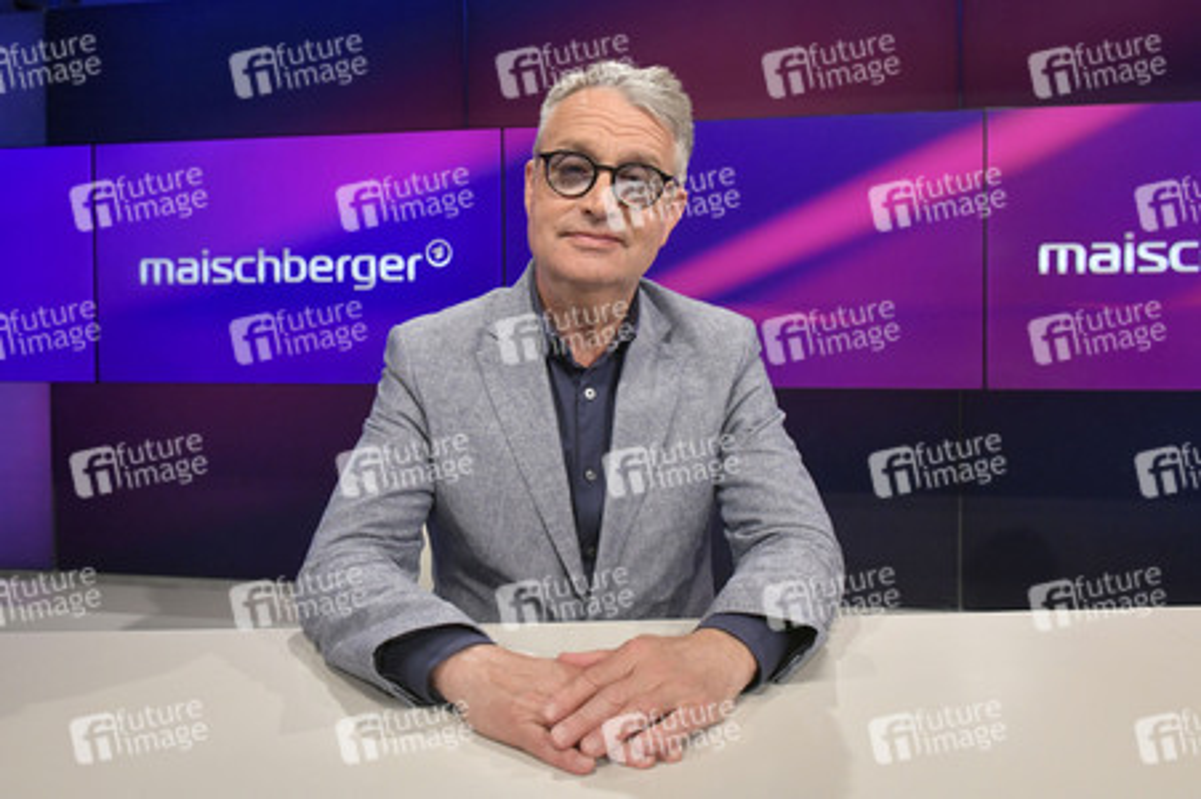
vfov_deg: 49.5
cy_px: 400
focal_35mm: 26
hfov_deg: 69.4
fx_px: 867
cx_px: 600
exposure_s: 1/200
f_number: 6.3
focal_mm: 26
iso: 2500
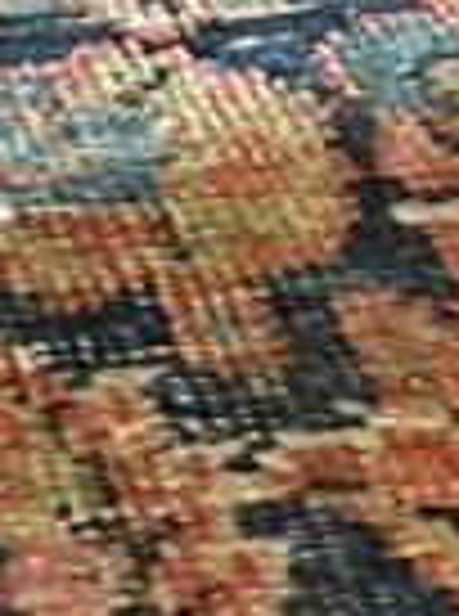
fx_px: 3464
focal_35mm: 195
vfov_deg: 9.8
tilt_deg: -31.7
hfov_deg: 7.3
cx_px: -432
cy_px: -414
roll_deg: +1.8
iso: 500
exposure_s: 1/25
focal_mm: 5.1
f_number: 1.6
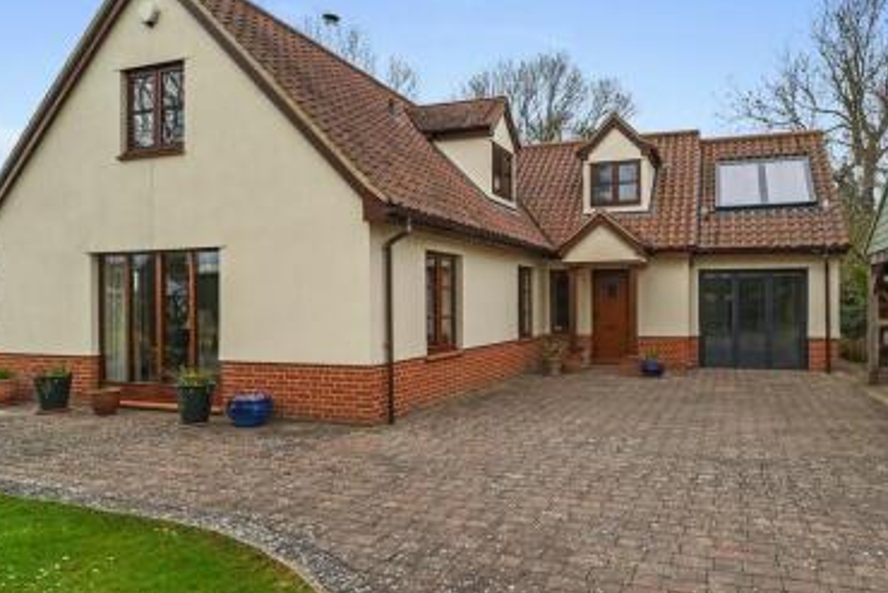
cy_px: 222
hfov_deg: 89.9
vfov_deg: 66.4
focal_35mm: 18
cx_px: 461
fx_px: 444
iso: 400
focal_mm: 14
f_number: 8
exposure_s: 1/400
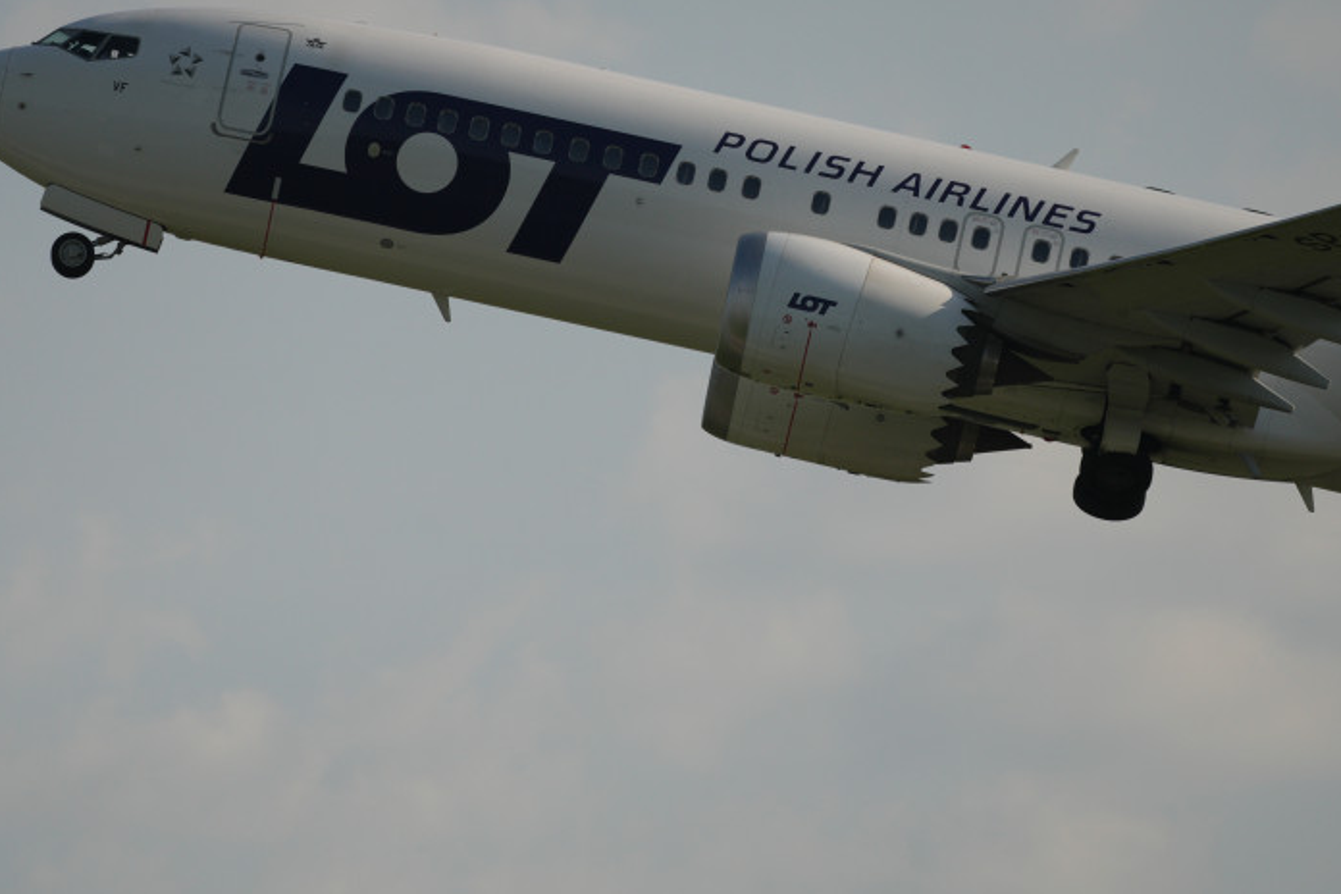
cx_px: 613
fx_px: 28420
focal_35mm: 763
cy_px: 245
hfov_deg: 2.7
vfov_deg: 1.8
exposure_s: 1/3200
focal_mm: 500
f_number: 6.3
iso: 400
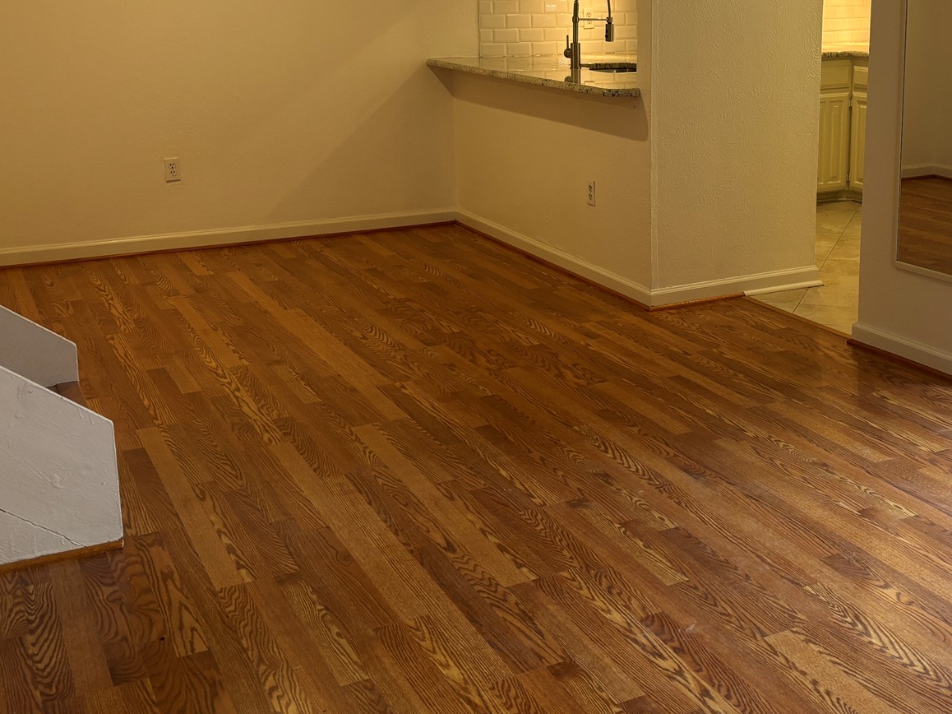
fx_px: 1265
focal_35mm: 46
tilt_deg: -12.3
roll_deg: +0.1
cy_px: 225
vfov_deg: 31.2
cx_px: 661
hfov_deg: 40.5
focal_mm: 5.96
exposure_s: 1/60
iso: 100
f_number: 1.6
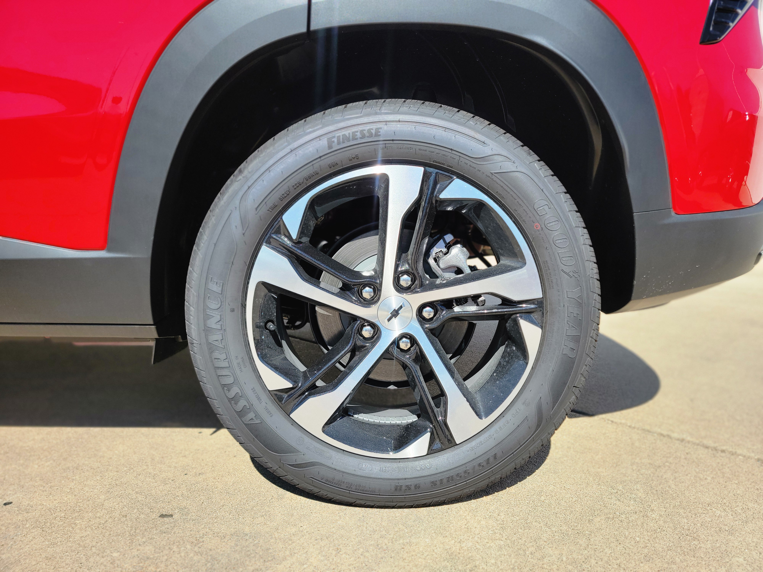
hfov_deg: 71.6
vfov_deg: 56.8
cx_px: 382
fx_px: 529
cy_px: 286
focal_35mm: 24
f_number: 1.8
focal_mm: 6.7
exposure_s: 1/611
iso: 16
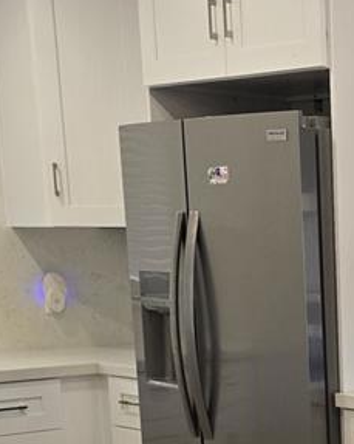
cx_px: 465
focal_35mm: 94
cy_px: 543
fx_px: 1233
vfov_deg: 19.2
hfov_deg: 15.5
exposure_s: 1/120
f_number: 1.7
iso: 100
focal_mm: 6.3
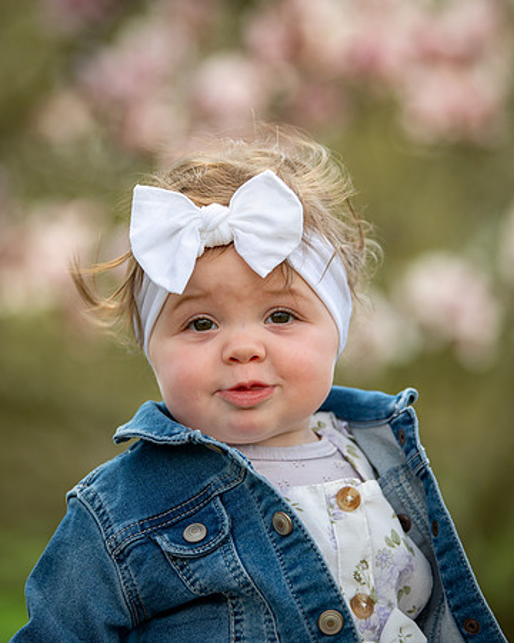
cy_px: 318
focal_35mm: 174
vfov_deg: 11.1
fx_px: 3314
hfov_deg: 8.9
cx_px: 264
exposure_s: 1/1250
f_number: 2.8
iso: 320
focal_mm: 122
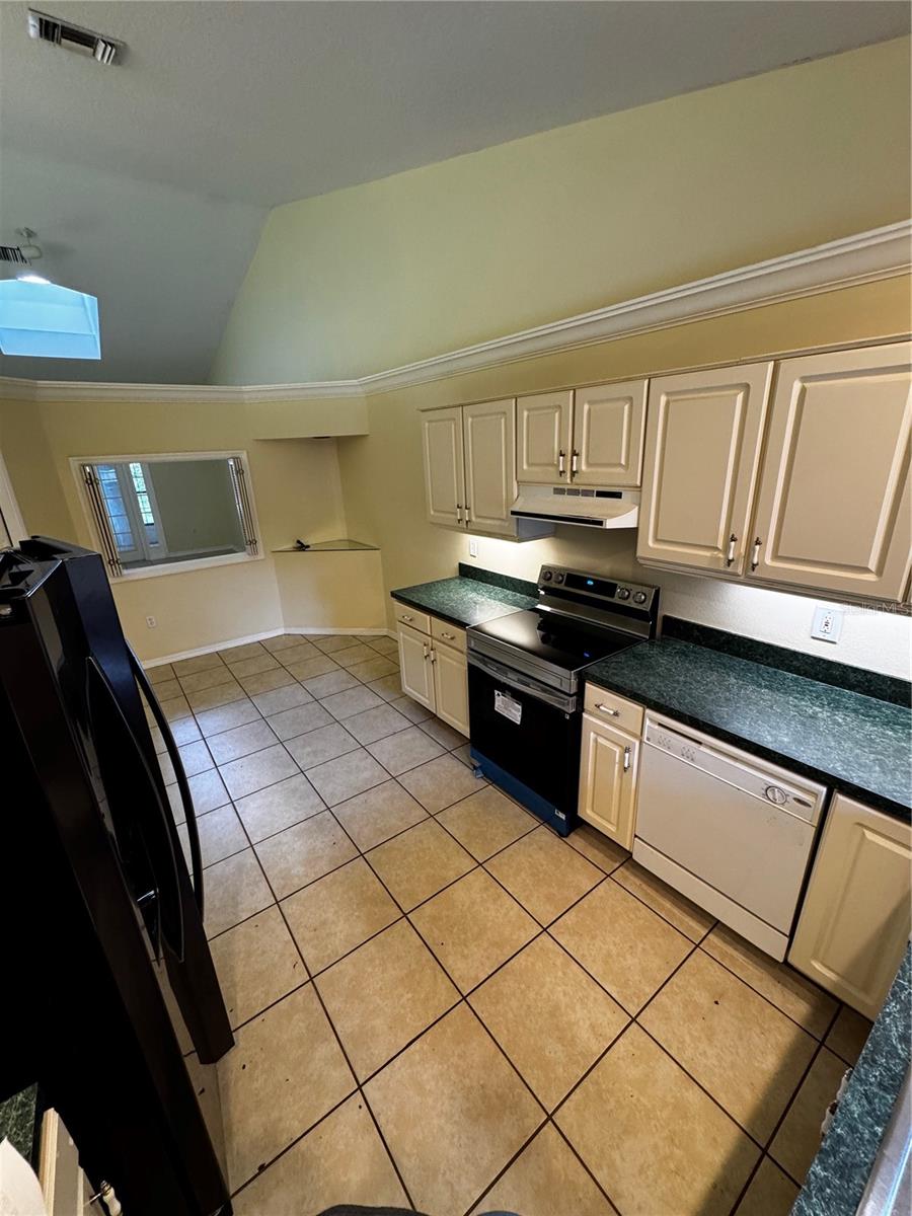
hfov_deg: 85.7
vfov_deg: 102.1
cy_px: 608
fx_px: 492
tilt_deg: -17.3
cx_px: 456
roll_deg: +3.1
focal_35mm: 14
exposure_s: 1/60
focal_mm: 2.22
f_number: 2.2
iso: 250
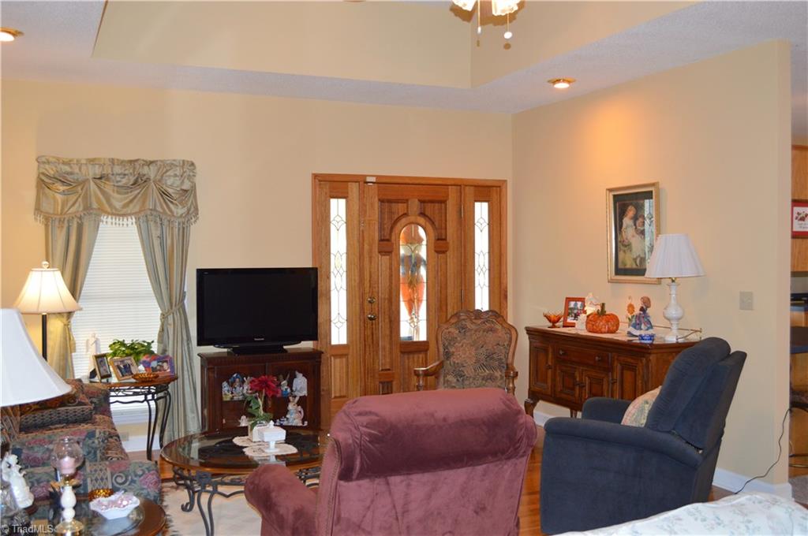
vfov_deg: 36.8
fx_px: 807
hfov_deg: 53.2
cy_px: 268
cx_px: 404
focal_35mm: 36
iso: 1000
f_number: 4
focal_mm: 24
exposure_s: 1/60
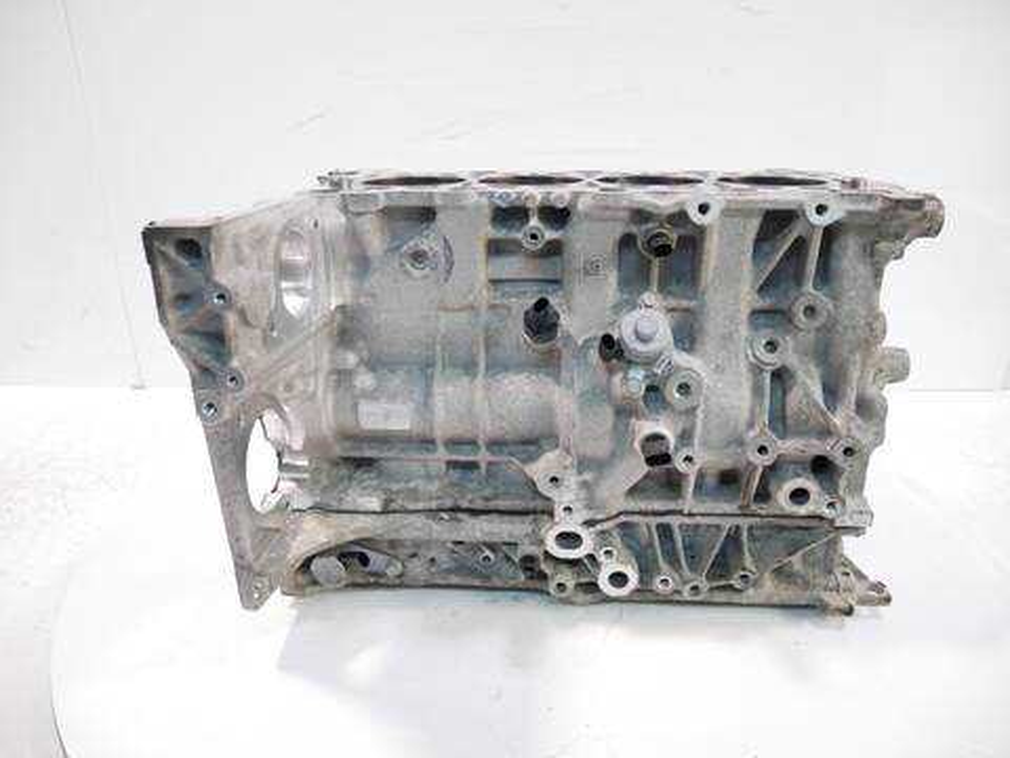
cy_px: 379
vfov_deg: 53.1
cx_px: 505
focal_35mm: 26
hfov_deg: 67.3
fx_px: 759
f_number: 3.5
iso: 1250
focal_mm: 13
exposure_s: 1/60
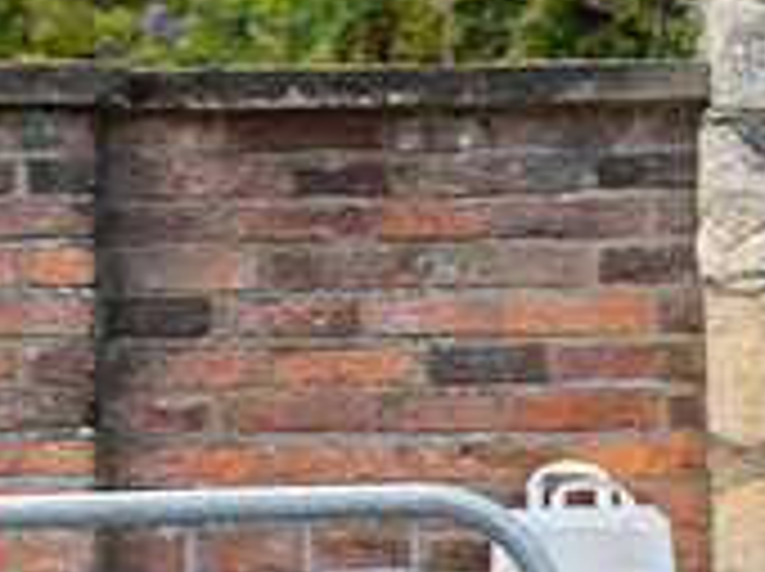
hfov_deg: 8.5
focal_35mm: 230
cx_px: -184
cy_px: 151
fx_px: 5076
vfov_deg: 6.4
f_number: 5
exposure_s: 1/1000
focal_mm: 70
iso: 1600
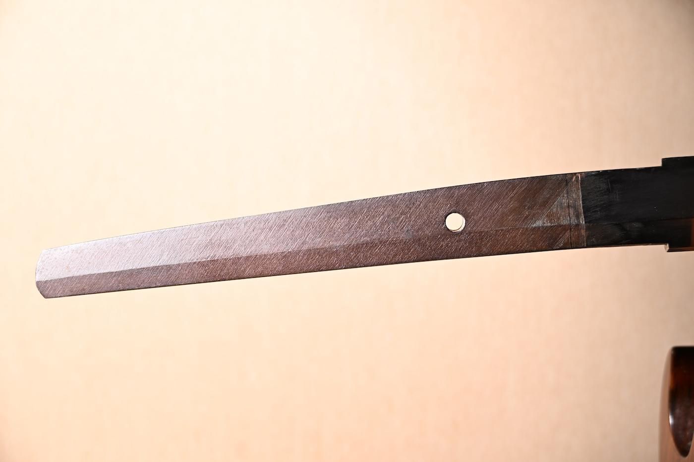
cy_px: 231
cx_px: 347
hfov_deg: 35.9
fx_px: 1070
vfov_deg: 24.4
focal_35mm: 56
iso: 100
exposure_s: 1/2
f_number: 4.2
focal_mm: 37
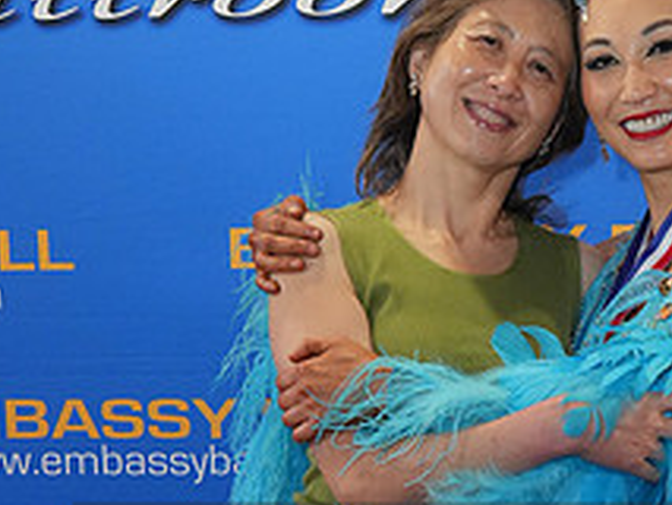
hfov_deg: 20.1
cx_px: 510
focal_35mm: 97
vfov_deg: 14.7
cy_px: 609
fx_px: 1884
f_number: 7.1
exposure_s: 1/200
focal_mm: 37
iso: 3200
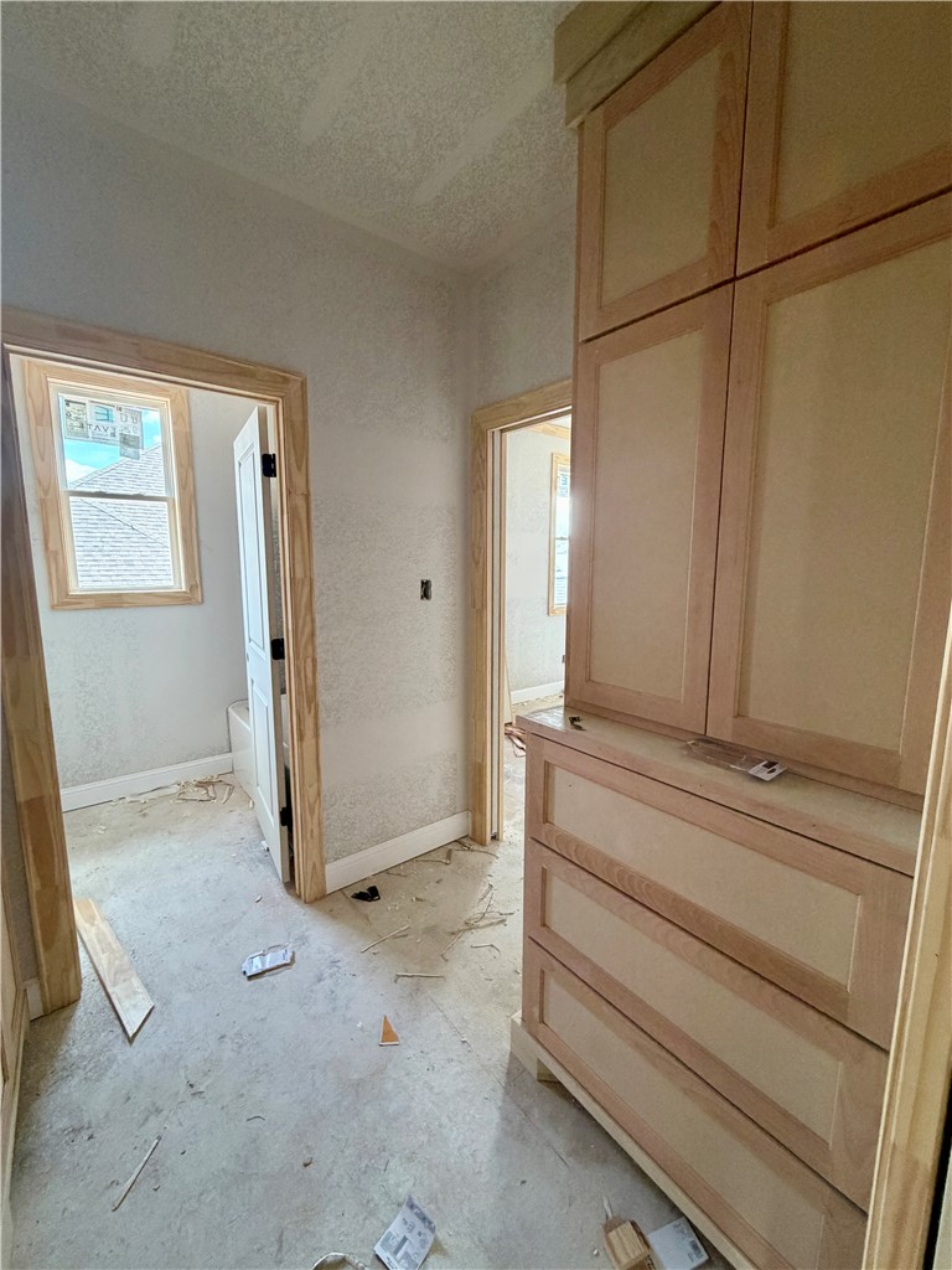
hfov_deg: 85.7
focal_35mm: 14
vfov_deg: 102.1
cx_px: 476
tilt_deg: -7.8
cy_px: 635
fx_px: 513
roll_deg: -1.3
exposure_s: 1/80
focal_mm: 2.22
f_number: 2.2
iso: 320
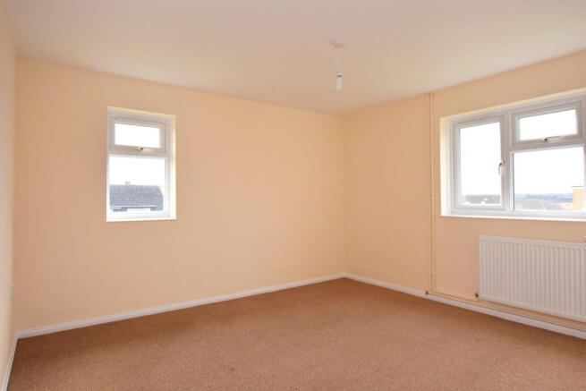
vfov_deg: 59.5
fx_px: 342
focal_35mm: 21
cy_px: 196
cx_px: 293
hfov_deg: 81.2
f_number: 5.6
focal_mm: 14
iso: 250
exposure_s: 1/125
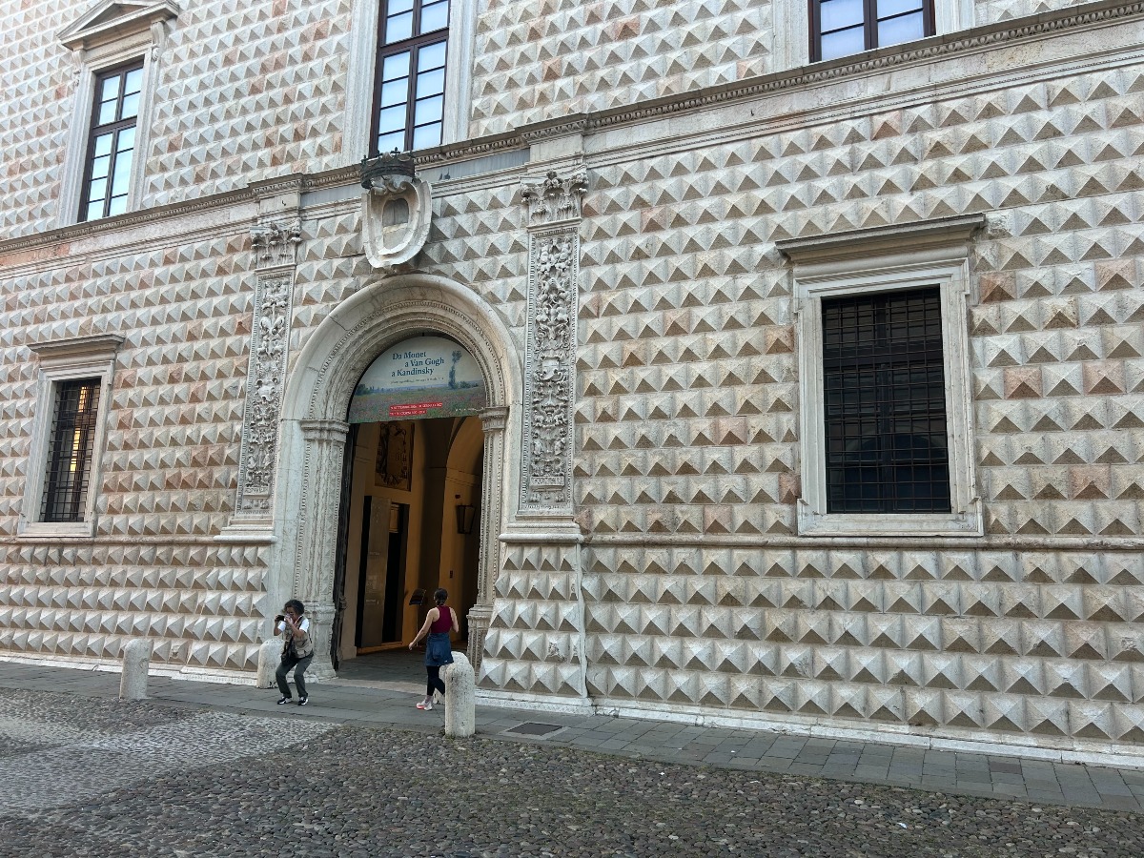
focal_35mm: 26
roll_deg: -1.2
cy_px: 429
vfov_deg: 53.1
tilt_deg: +9.4
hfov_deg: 67.3
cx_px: 572
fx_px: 859
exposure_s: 1/198
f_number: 1.5
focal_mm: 5.7
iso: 40
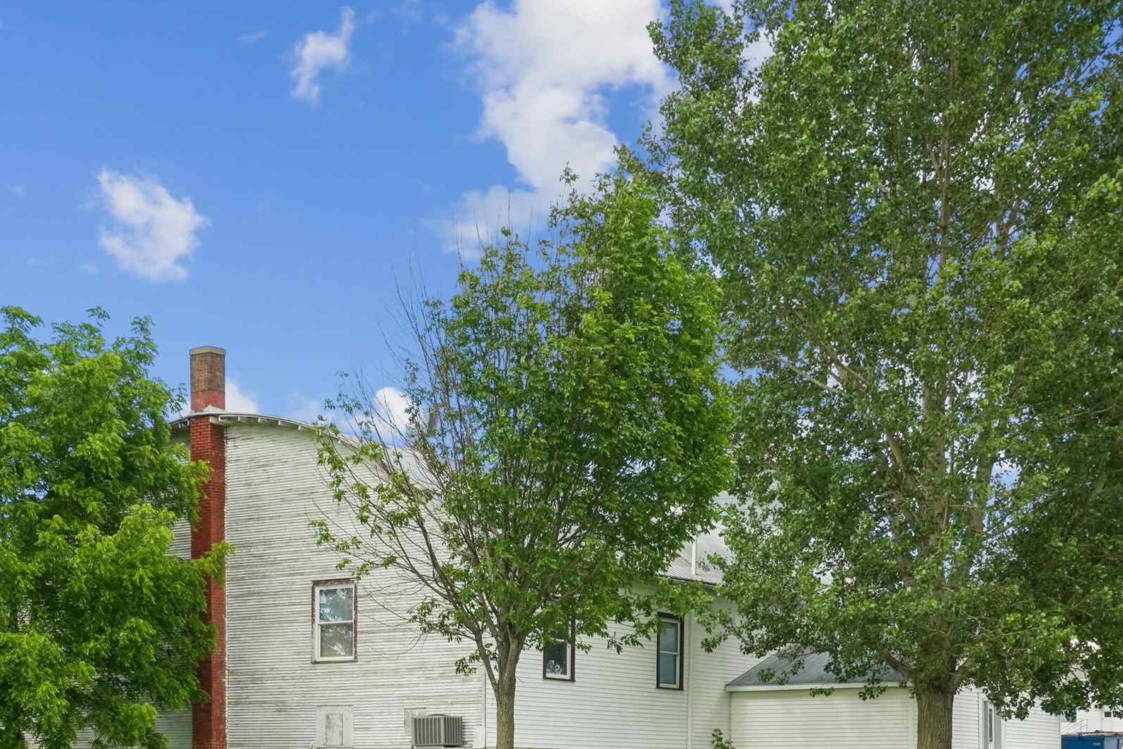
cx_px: 423
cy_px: 693
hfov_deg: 33.2
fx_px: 1872
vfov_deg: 22.0
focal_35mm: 60
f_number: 16
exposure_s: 1/250
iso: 800
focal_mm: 31
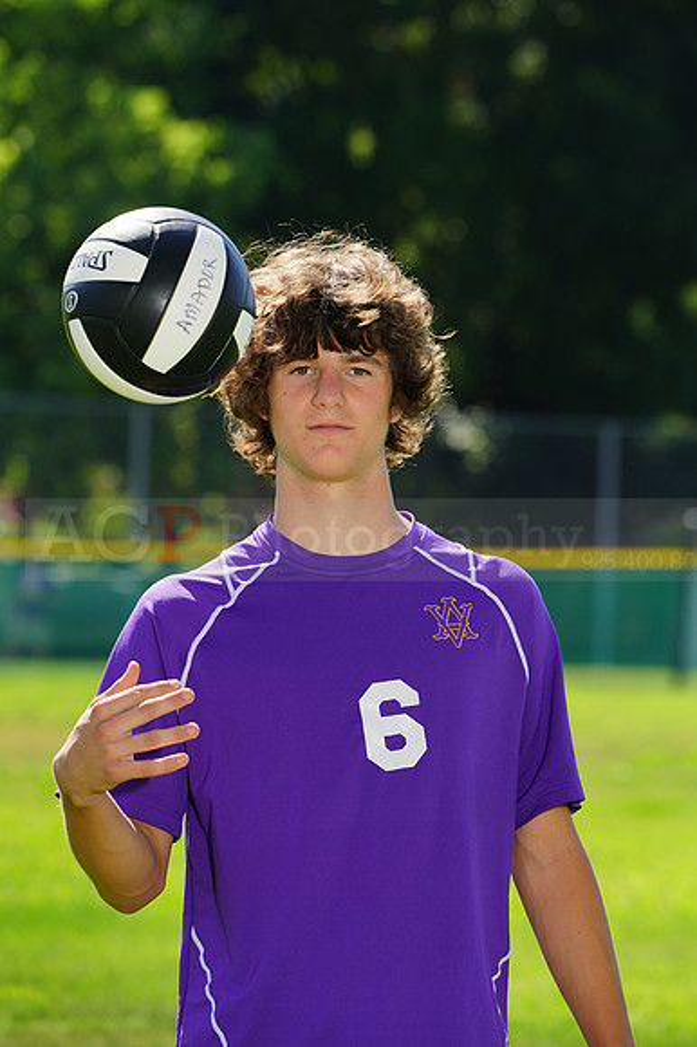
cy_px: 524
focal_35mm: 309
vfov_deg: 6.7
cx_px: 348
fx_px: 8984
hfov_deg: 4.4
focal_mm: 309
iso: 200
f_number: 11
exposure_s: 1/200
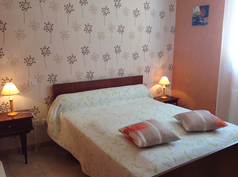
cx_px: 119
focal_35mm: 35
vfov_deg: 40.6
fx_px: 240
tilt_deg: -11.5
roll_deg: -0.8
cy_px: 88
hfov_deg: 52.7
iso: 64
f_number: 2.4
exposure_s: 1/40
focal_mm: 4.28
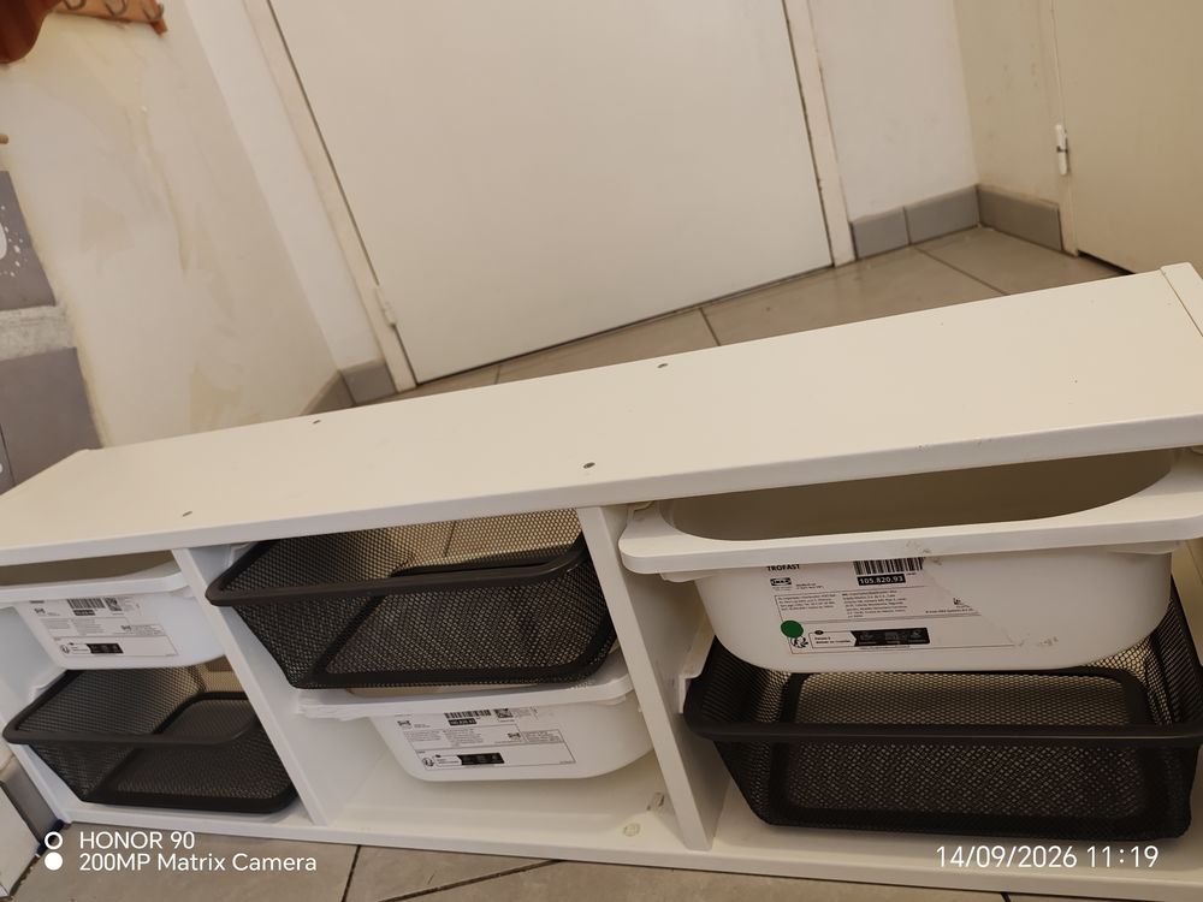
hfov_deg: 65.3
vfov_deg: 51.4
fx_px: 938
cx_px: 602
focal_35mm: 27
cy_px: 451
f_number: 1.9
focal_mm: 6.12
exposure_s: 1/50
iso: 2000
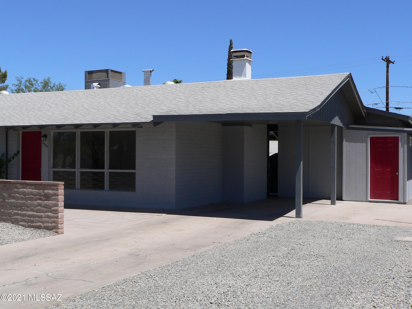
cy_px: 154
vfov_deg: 32.9
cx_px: 206
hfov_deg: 42.9
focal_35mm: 44
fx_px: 524
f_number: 5.2
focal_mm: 7.4
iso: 80
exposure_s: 1/500
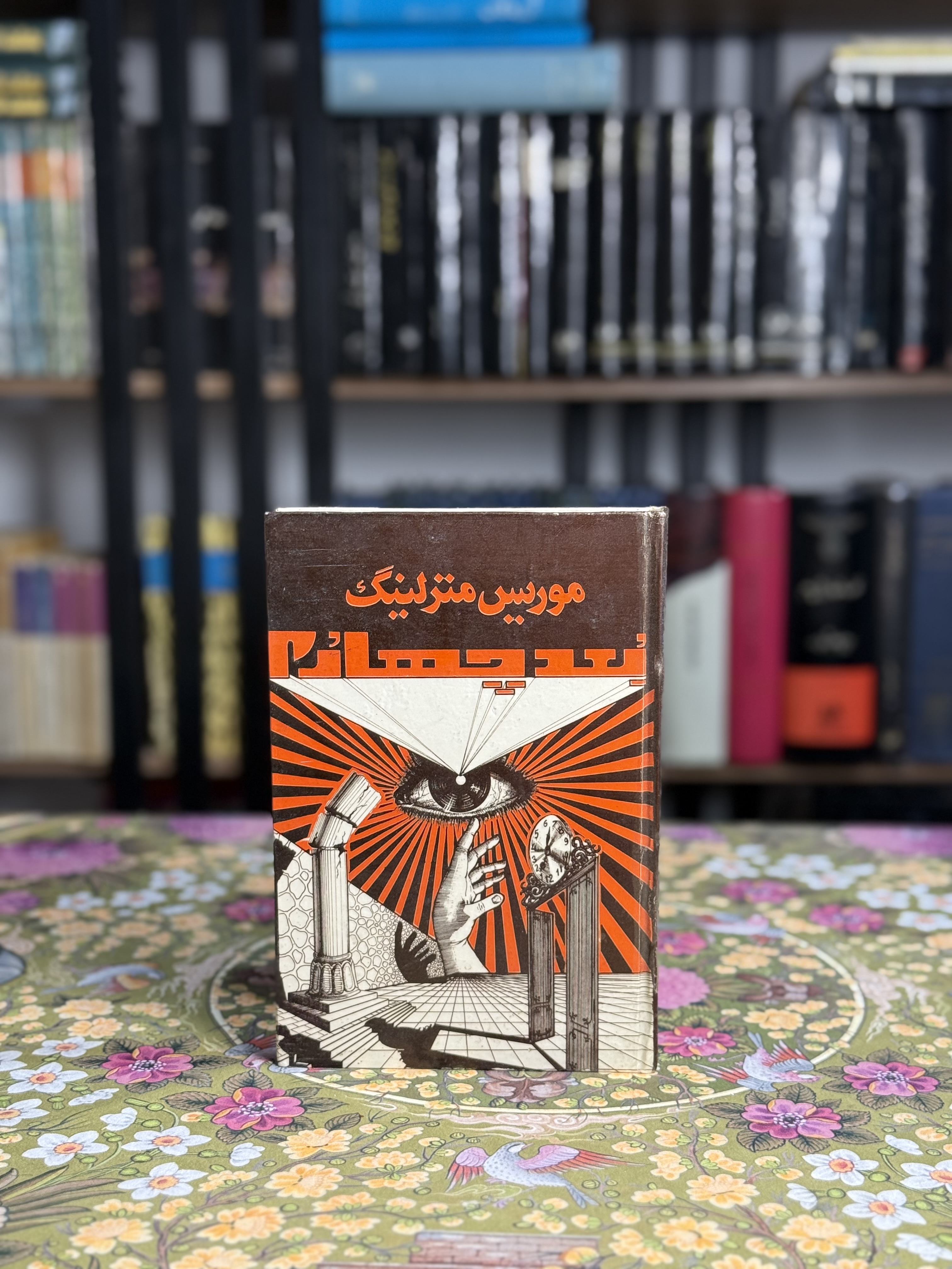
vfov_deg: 39.7
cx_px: 476
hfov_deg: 30.3
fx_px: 1760
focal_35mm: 48
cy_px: 634
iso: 125
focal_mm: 6.76
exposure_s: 1/100
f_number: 1.78
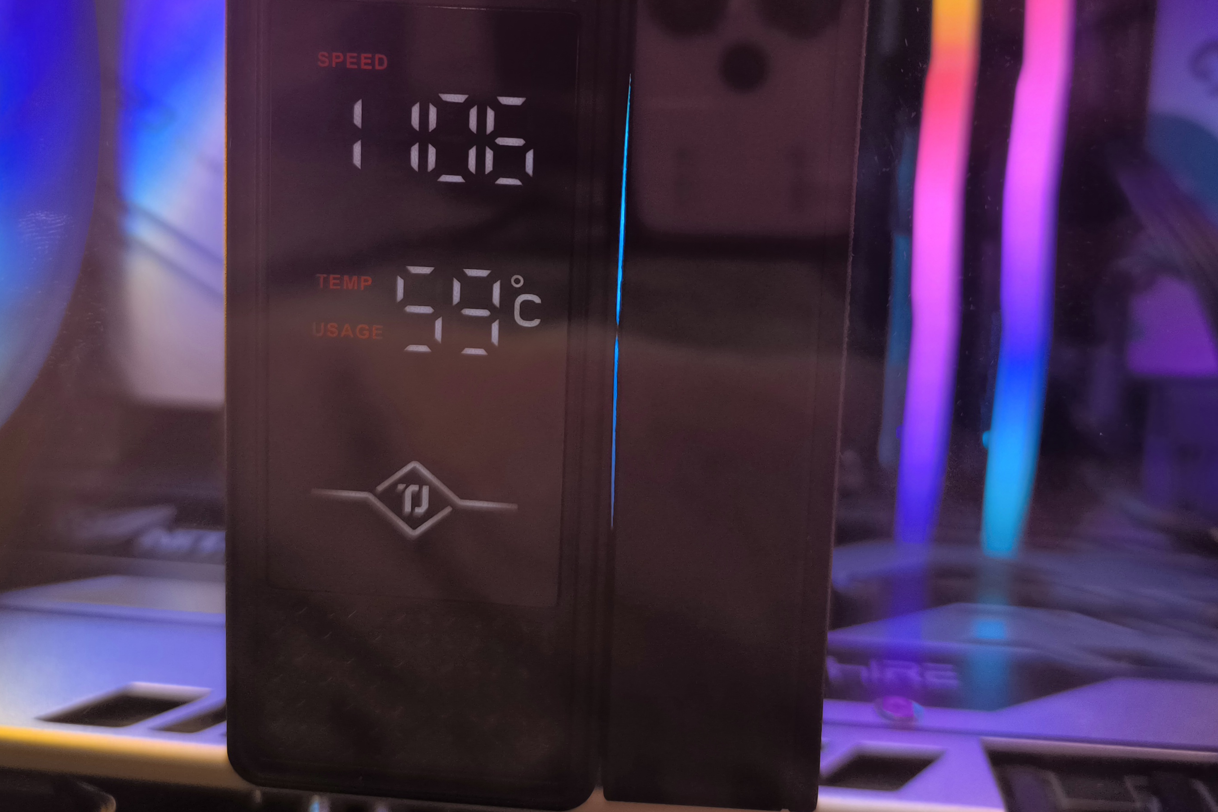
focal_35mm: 36
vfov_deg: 35.7
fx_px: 1218
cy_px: 166
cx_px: 590
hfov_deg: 53.1
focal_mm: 6.14
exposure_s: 1/100
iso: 640
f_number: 1.65
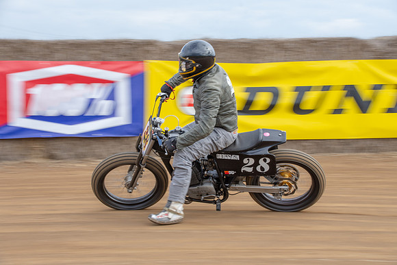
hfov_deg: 17.4
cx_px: 198
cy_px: 132
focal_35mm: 118
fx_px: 1300
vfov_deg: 11.6
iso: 200
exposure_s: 1/100
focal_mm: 78
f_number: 11
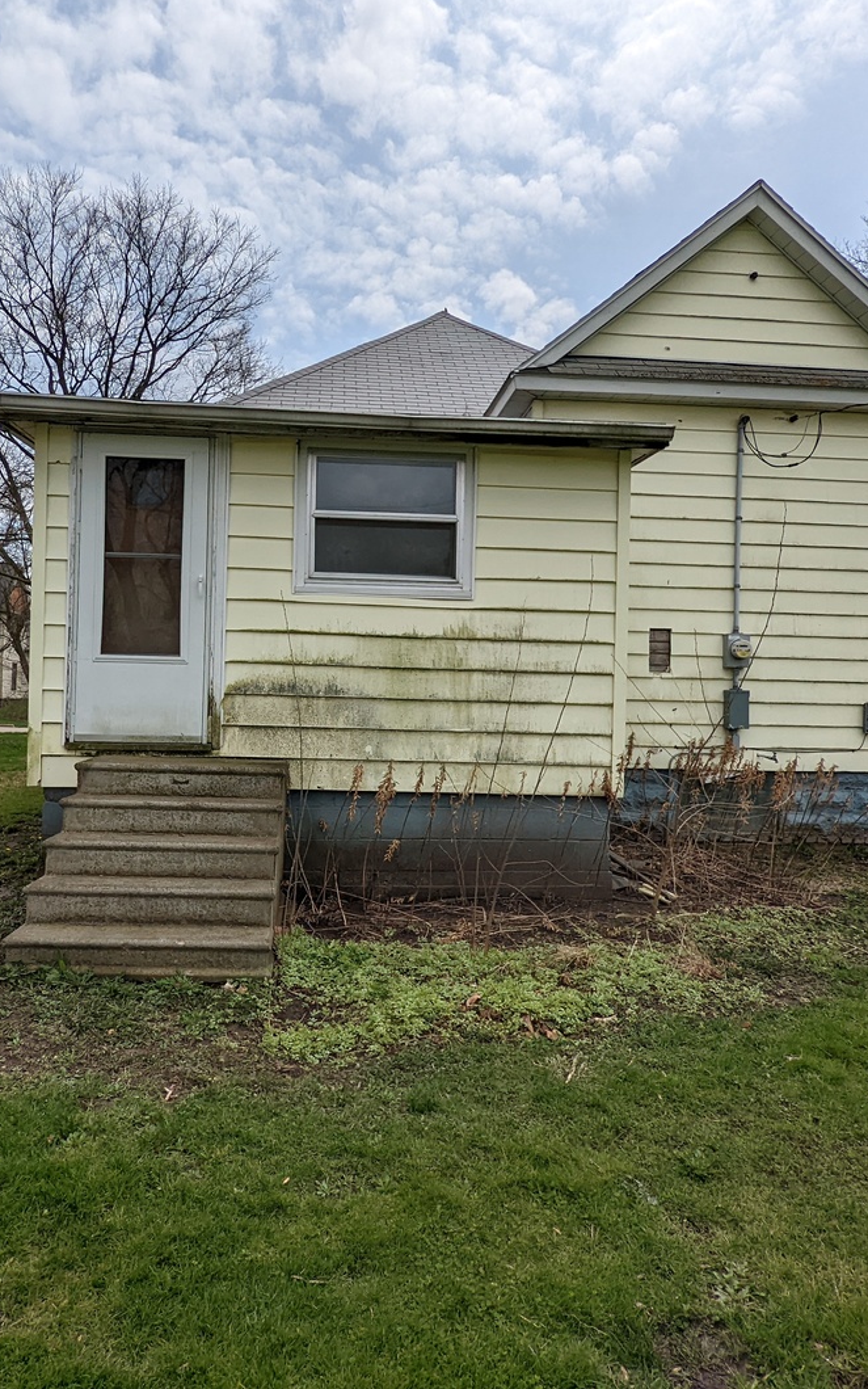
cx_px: 376
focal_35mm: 23
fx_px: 870
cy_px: 682
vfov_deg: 77.1
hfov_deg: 52.8
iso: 52
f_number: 2.2
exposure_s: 1/4049
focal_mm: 2.35
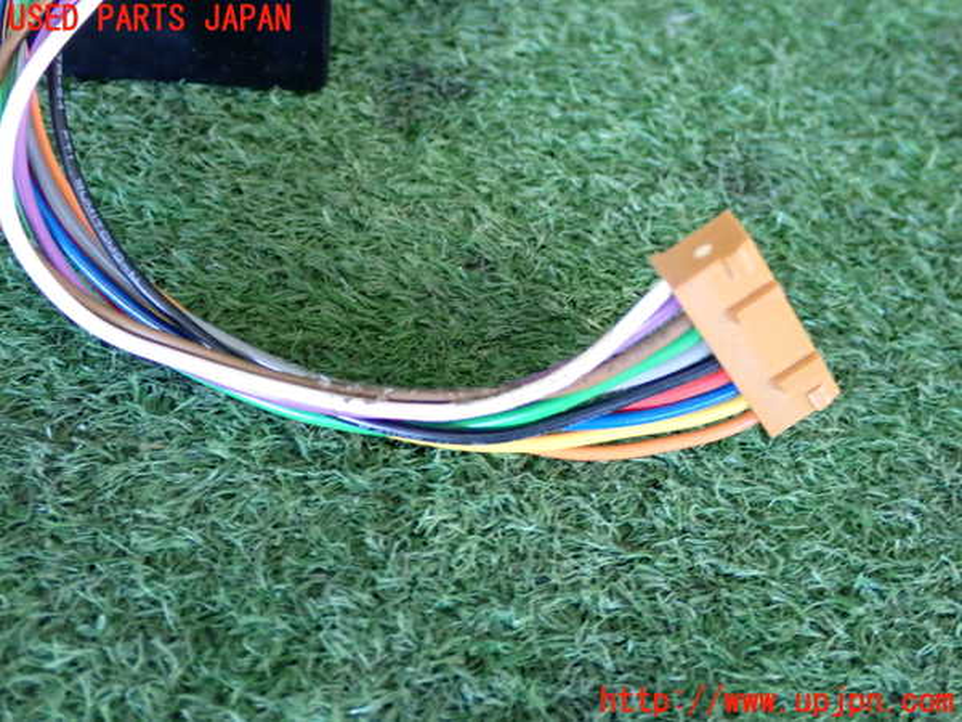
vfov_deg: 30.9
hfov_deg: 40.4
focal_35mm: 47
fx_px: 1306
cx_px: 481
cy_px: 361
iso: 800
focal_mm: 8.4
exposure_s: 1/60
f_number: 3.1
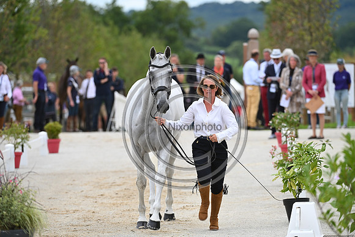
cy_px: 118
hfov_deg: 6.9
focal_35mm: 300
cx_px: 178
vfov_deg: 4.6
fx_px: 2959
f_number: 5.6
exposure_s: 1/1600
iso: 560
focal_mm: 300
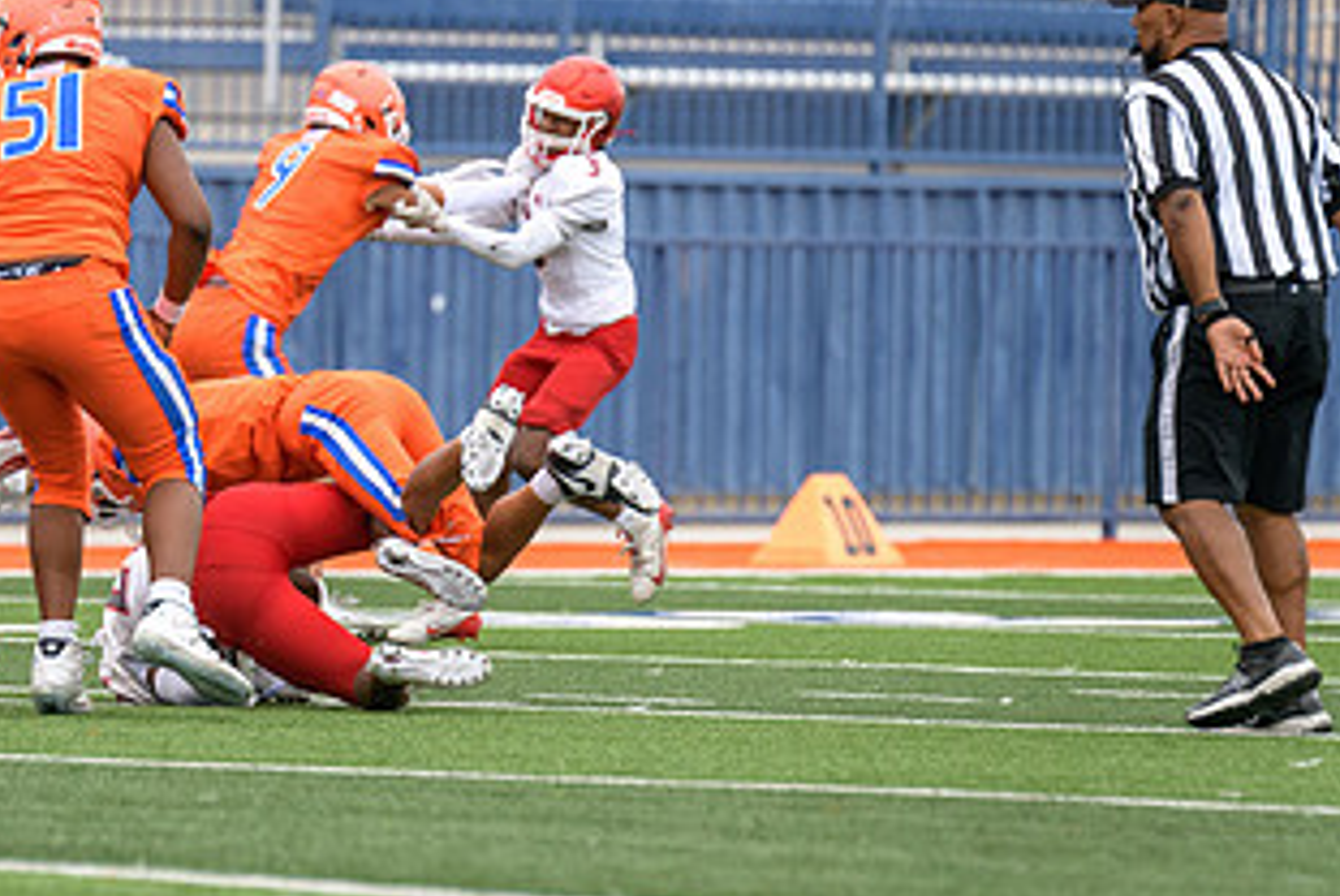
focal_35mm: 559
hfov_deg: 3.7
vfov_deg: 2.5
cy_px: 398
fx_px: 20826
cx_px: 159
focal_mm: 300
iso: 500
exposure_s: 1/1000
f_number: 3.5
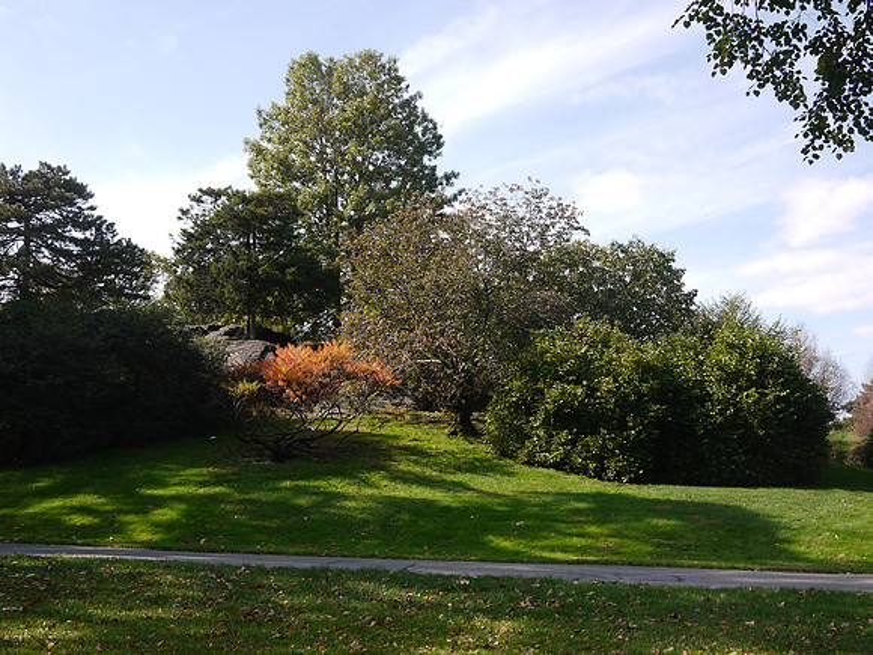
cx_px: 436
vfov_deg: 36.0
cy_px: 328
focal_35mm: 40
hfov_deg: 46.8
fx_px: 1009
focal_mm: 20
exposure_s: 1/125
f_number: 8
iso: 100
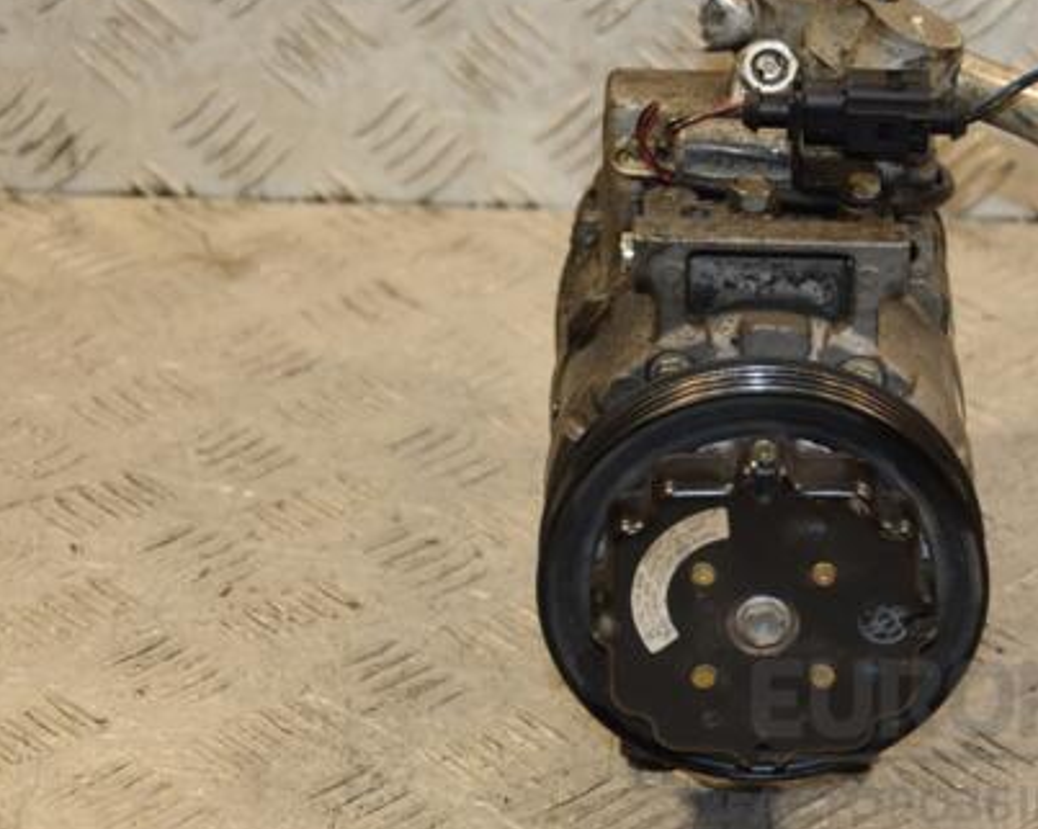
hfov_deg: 14.8
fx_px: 3992
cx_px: 703
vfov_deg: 11.9
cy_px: 355
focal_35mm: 130
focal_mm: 62
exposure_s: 1/160
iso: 800
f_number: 5.3
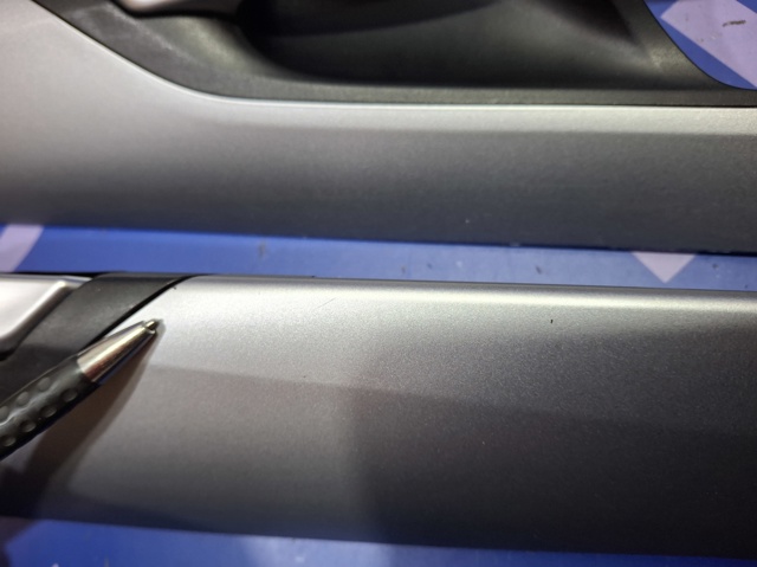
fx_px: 546
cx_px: 378
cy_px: 284
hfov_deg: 69.4
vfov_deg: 54.8
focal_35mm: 25
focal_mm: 4.69
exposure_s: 1/60
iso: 160
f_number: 1.8
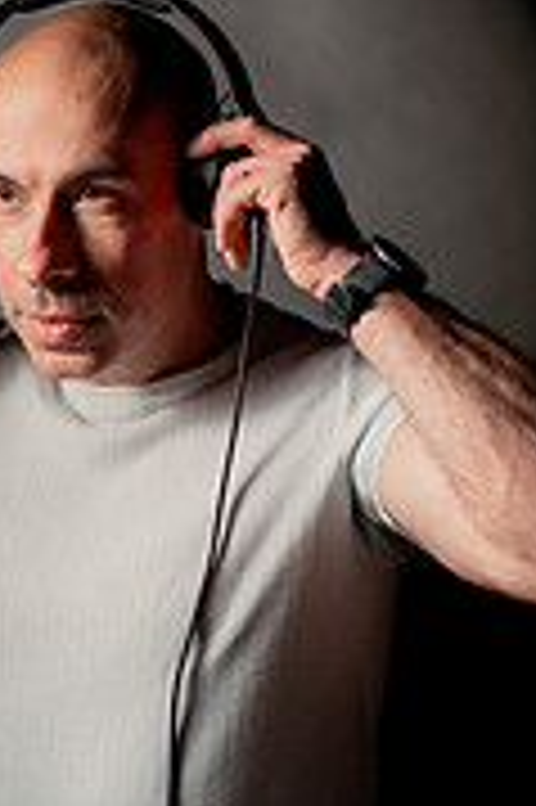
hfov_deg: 11.1
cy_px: 432
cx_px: 155
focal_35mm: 123
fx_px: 2752
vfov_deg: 16.7
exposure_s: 1/125
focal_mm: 49
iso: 400
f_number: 2.8
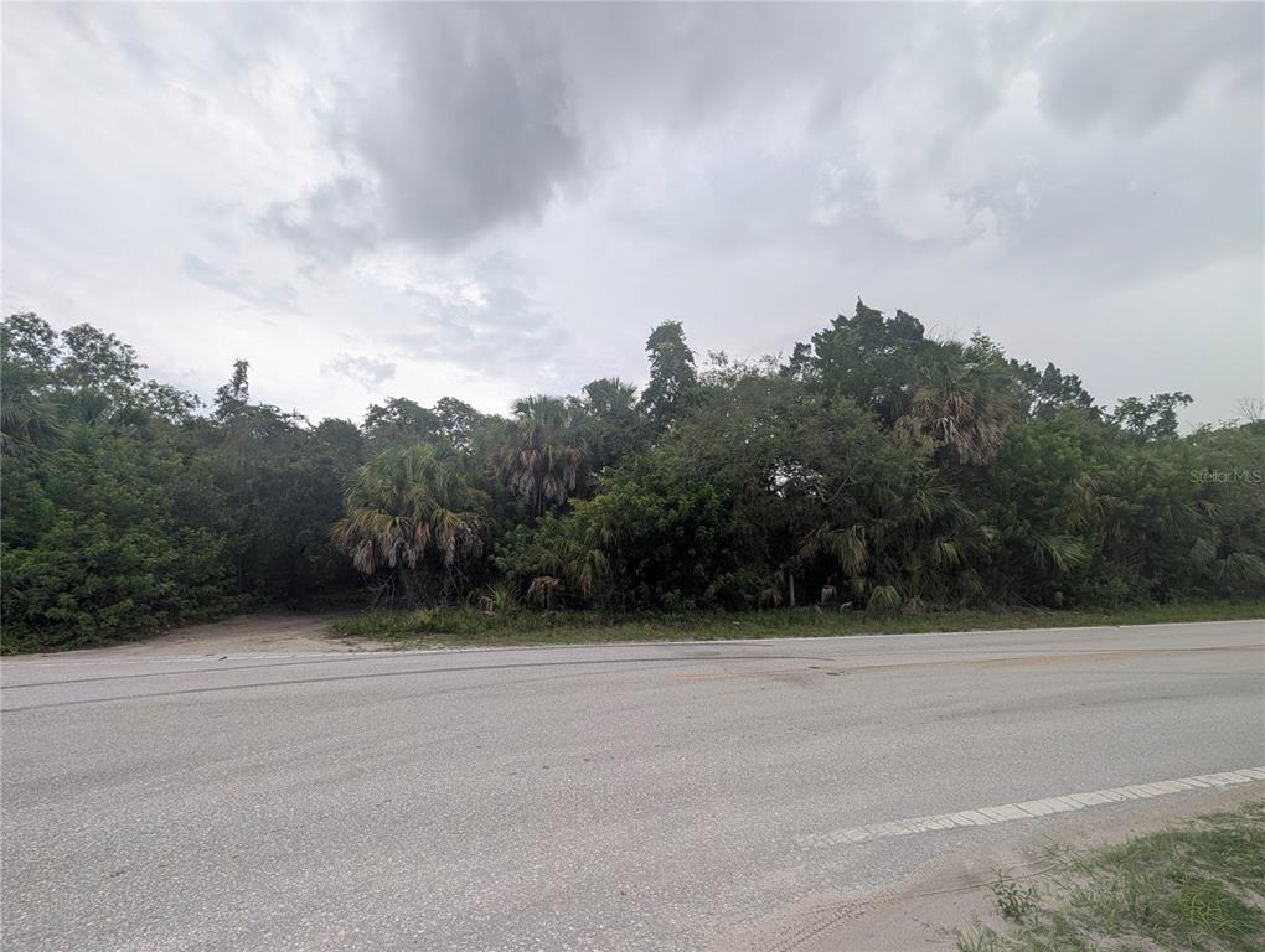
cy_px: 476
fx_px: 439
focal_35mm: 12
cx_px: 632
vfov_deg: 94.6
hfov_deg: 110.5
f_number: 1.7
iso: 49
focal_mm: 2.02
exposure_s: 1/1125
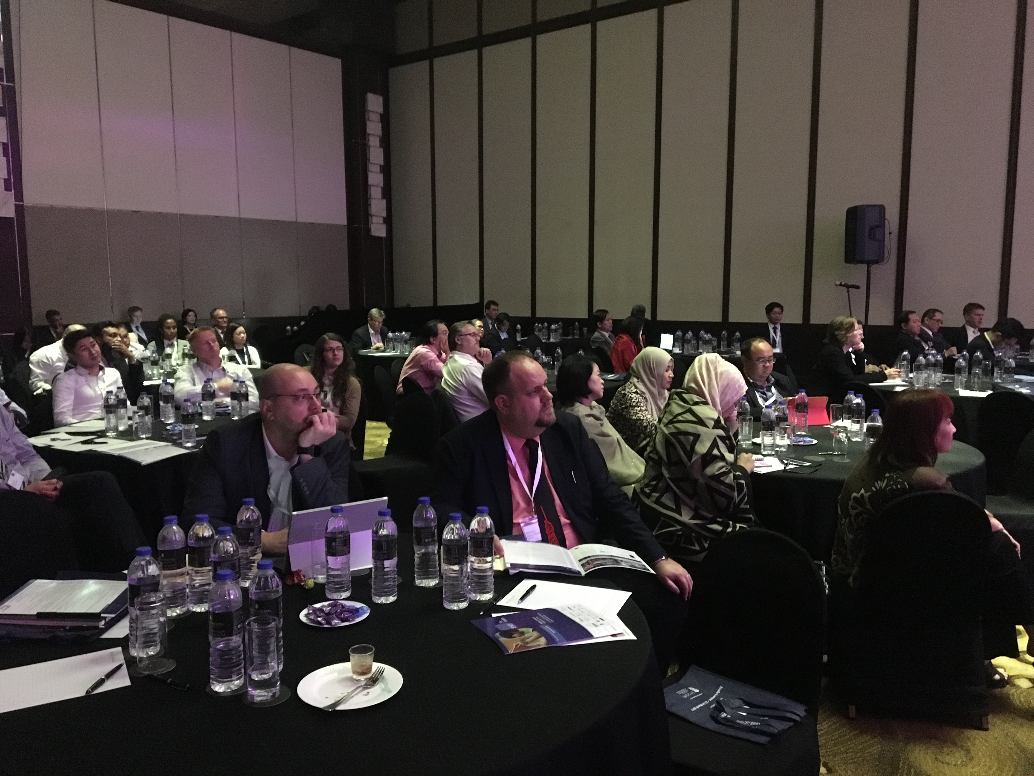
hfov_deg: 61.7
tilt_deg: -6.8
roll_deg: -0.1
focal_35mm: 29
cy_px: 388
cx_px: 517
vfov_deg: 48.2
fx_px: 866
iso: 800
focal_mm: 4.15
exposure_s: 1/17
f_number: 2.2
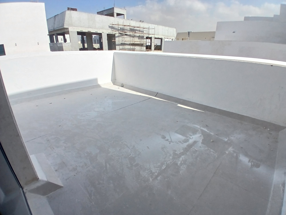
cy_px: 108
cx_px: 143
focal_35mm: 17
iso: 50
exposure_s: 1/1427
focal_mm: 1.4
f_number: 2.2
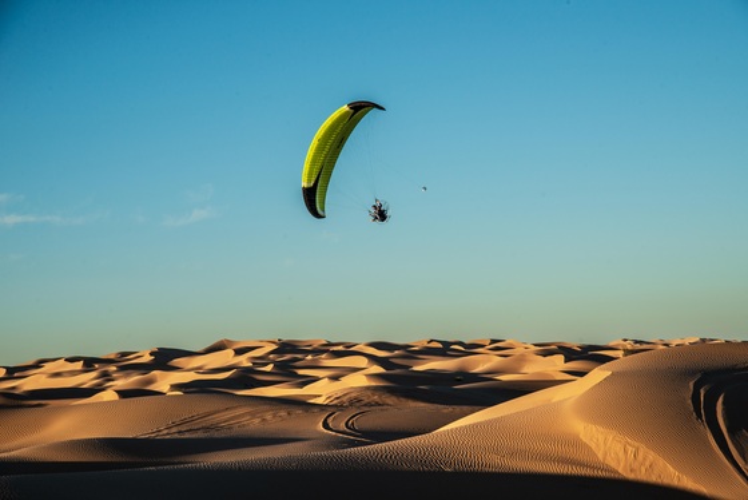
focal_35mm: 85
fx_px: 1767
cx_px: 374
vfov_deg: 16.1
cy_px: 250
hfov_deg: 23.9
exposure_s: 1/400
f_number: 10
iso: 320
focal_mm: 85
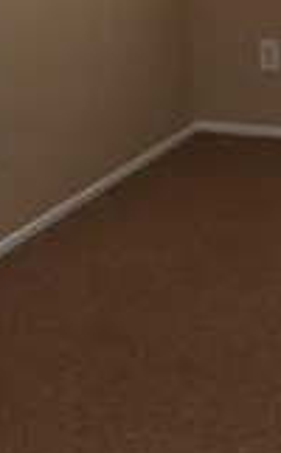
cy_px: -77
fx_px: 1120
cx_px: 599
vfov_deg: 21.4
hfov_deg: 12.3
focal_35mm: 91
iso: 220
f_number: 4
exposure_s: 1/60
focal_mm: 14
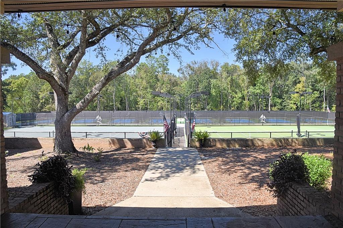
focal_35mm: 27
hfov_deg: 67.4
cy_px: 114
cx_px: 172
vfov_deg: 47.9
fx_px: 257
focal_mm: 18
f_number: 9
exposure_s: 1/320
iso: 200
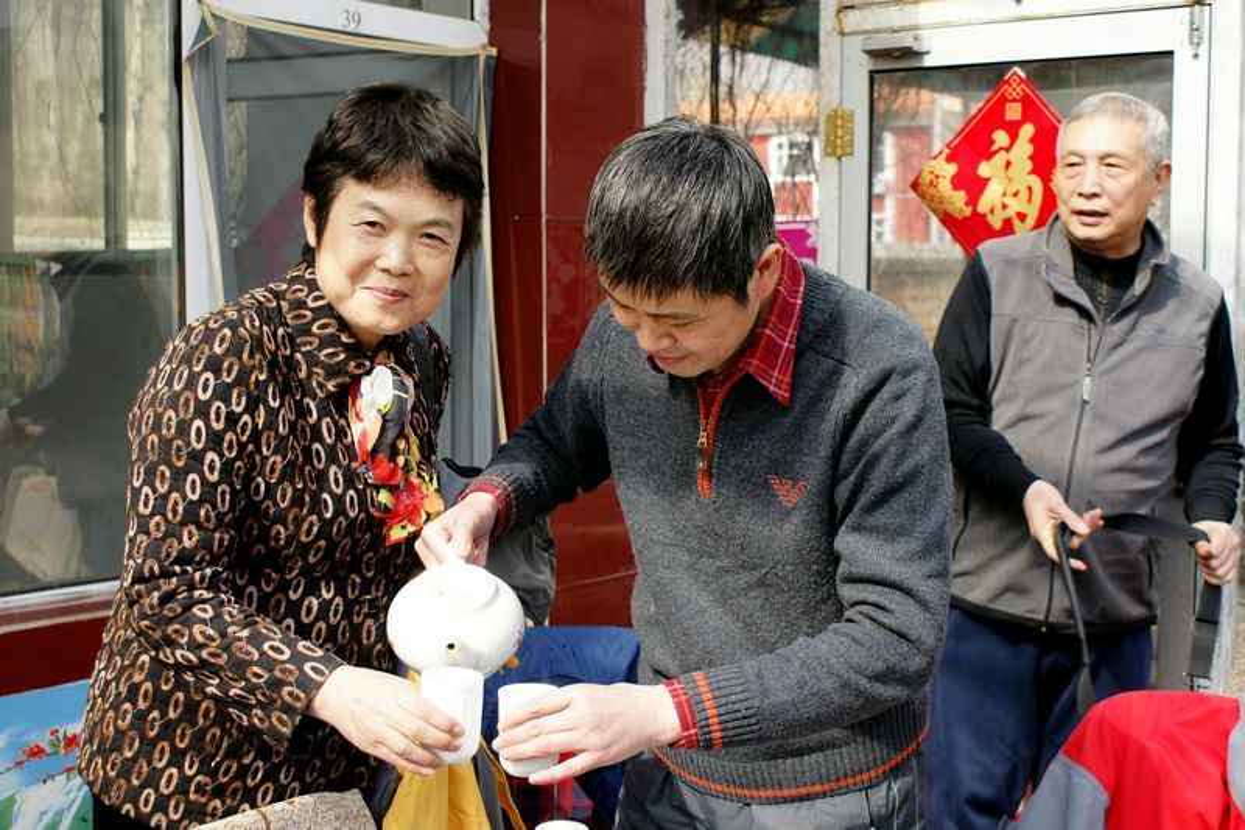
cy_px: 415
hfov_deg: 37.9
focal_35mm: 52
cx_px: 622
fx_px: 1815
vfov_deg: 25.7
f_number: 5.6
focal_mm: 35
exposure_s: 1/250
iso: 200
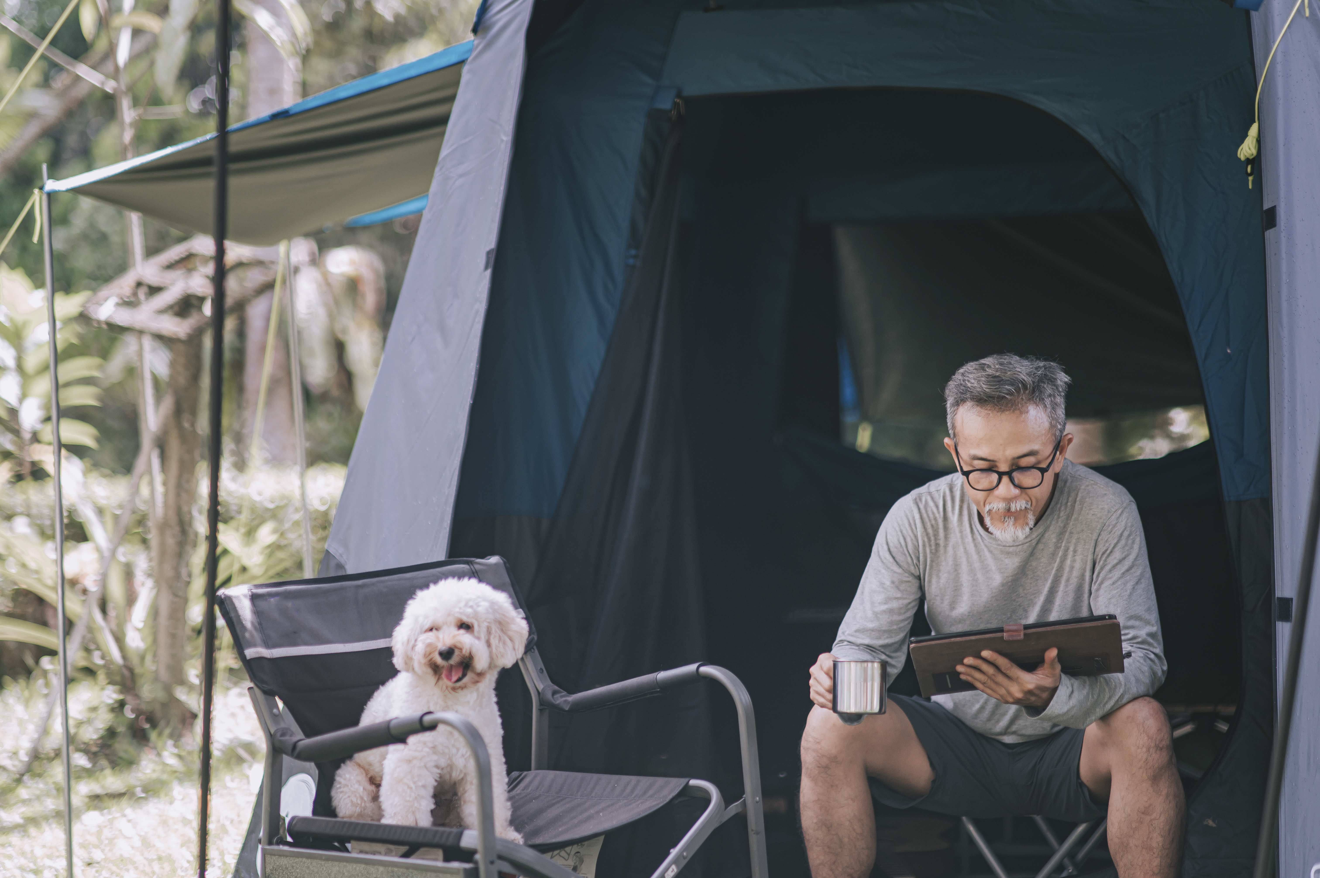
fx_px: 3115
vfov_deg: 16.1
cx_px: 660
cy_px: 439
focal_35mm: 85
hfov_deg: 23.9
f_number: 1.4
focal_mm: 85
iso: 250
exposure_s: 1/640
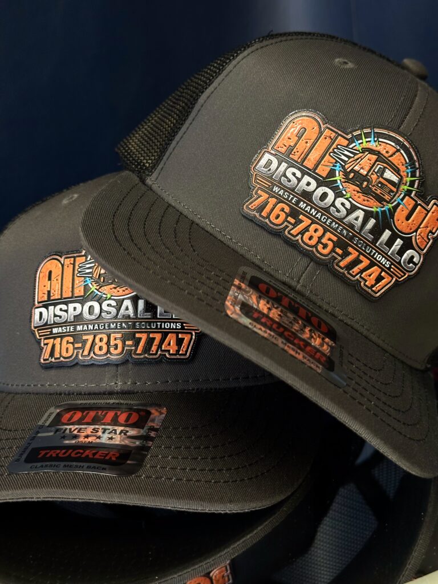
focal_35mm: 48
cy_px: 292
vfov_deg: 39.7
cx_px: 219
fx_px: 810
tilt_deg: -13.9
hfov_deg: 30.3
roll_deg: +3.2
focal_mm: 6.86
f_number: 1.78
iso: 125
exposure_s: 1/60
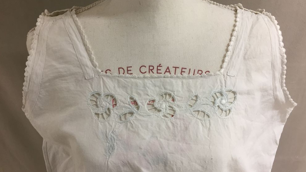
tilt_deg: -28.8
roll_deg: -1.6
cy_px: 98
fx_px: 260
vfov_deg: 36.6
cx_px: 154
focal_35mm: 32
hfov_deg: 61.0
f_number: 2.2
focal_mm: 4.15
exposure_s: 1/33
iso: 64
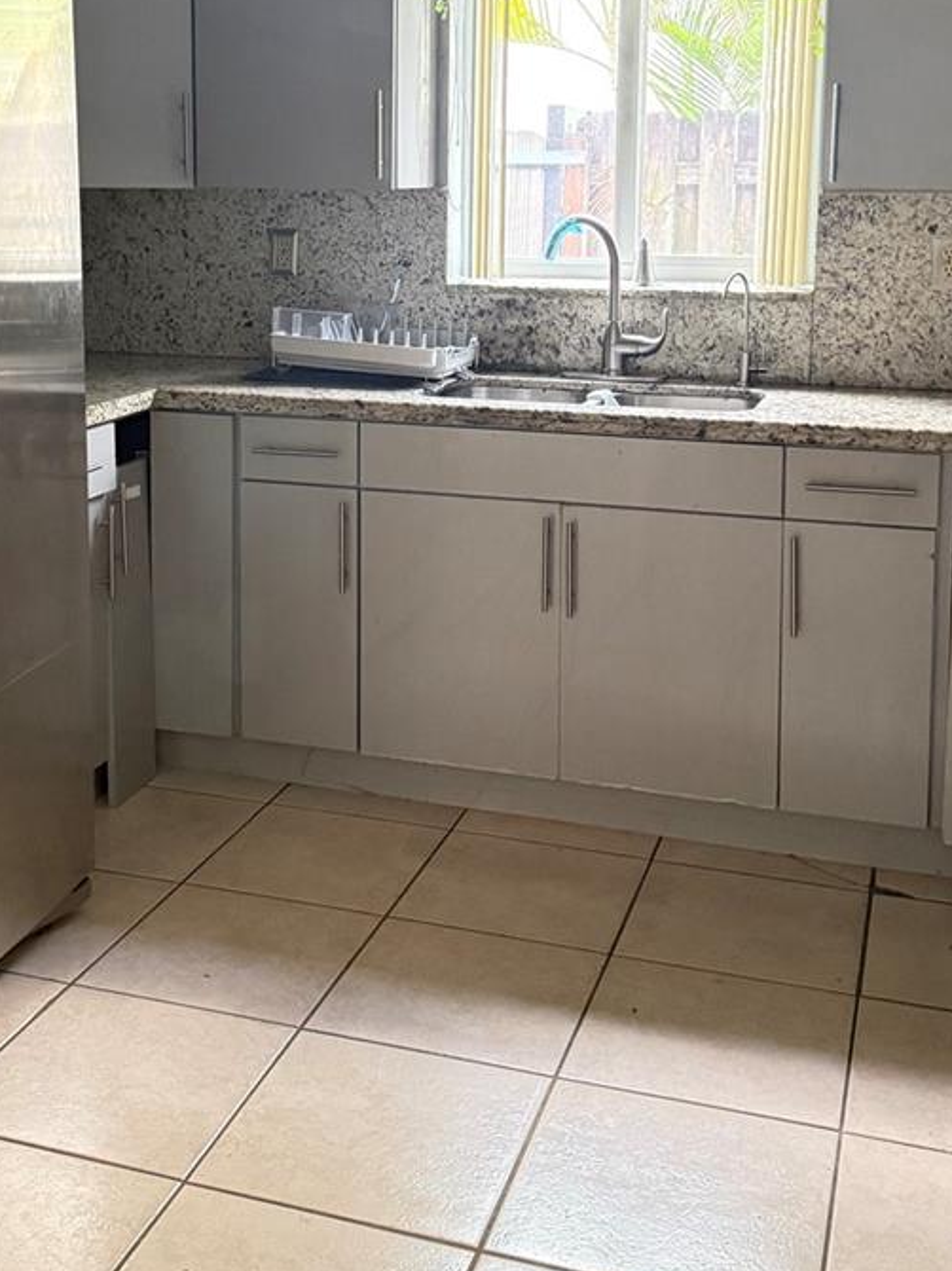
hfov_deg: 33.5
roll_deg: -1.0
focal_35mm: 43
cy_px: 366
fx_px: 1578
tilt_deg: -7.2
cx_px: 387
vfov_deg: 42.9
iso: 800
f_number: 1.78
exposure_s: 1/60
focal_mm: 6.76
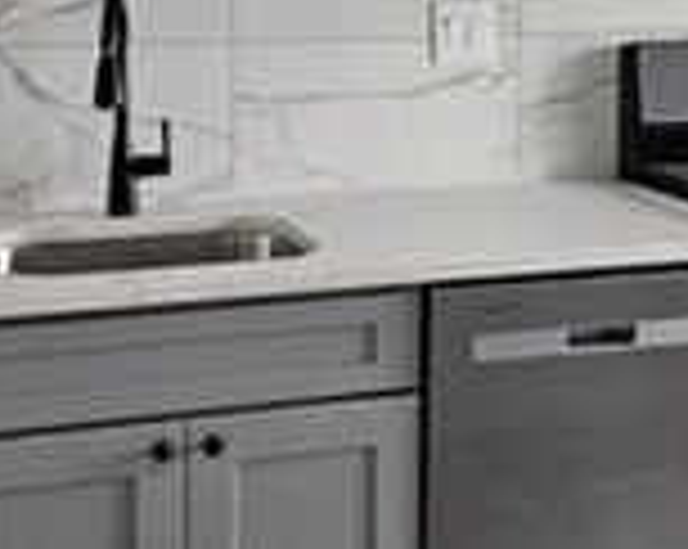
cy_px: 65
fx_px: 1525
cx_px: 447
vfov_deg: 20.0
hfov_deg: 25.3
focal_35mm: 75
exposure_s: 1/240
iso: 1000
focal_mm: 5.4
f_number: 1.8
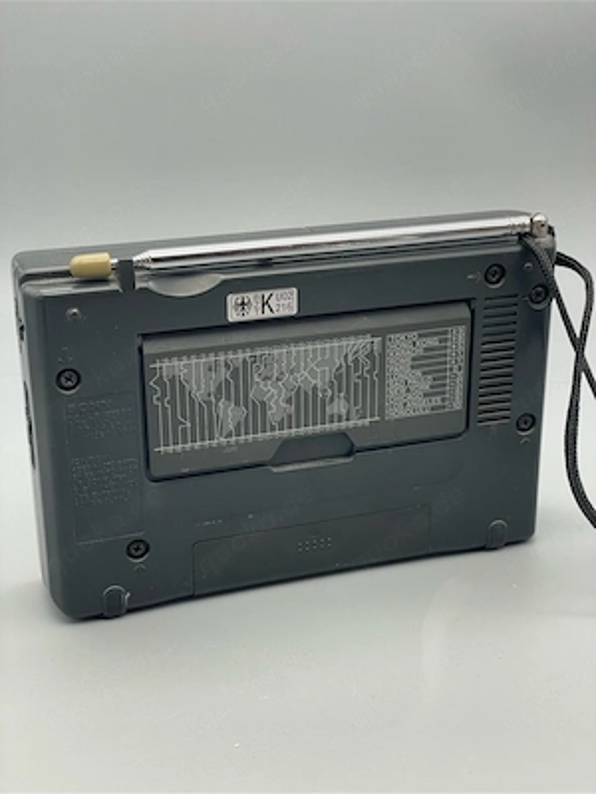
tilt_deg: -20.0
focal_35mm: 52
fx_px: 1194
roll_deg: +0.5
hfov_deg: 28.0
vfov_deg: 36.8
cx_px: 298
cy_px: 397
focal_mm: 6
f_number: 2
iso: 64
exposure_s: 1/99
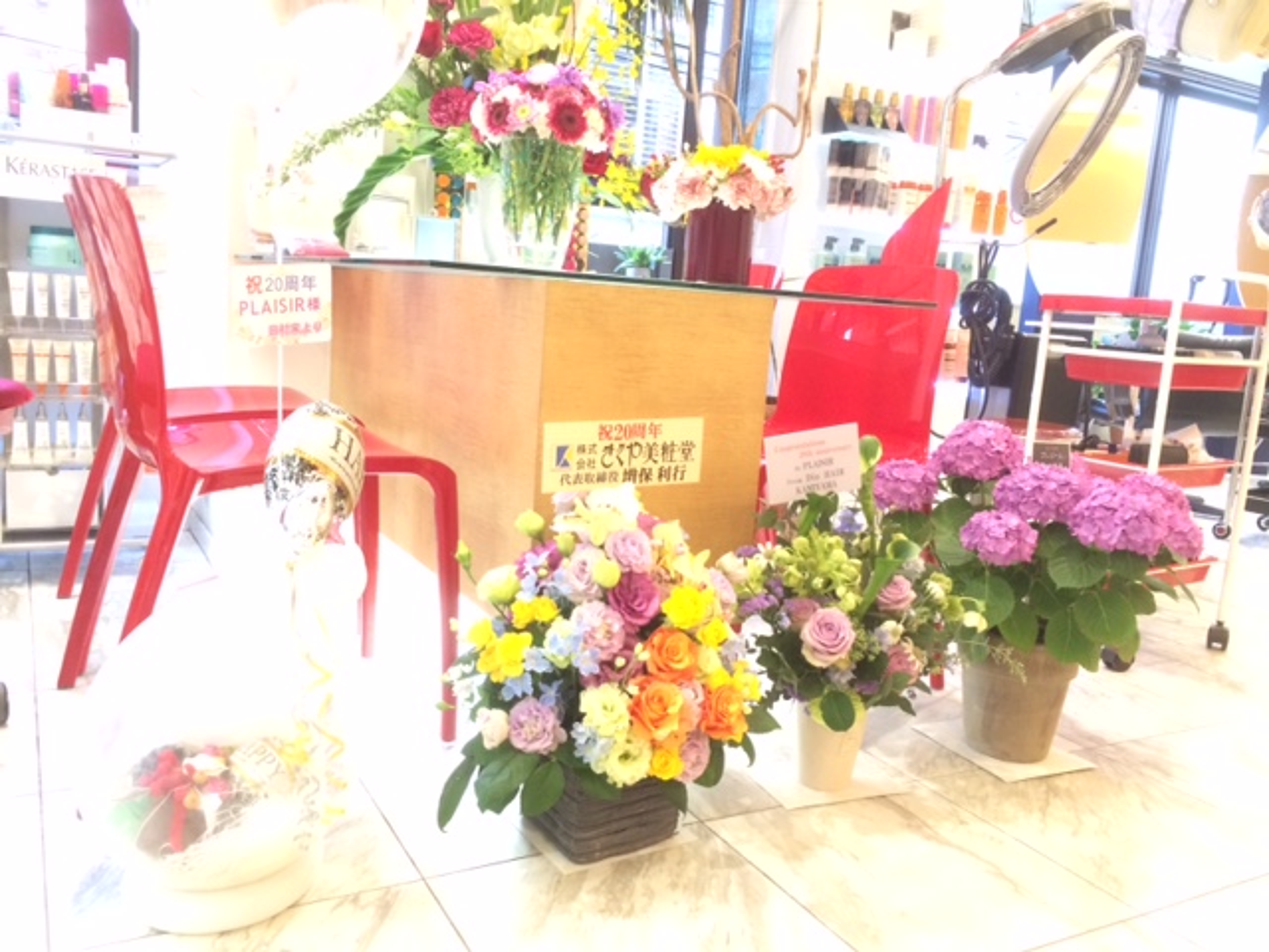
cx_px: 634
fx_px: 1063
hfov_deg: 61.7
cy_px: 476
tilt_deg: -8.9
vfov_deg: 48.2
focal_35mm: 29
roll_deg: -2.0
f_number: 2.2
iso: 200
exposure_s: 1/30
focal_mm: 4.15
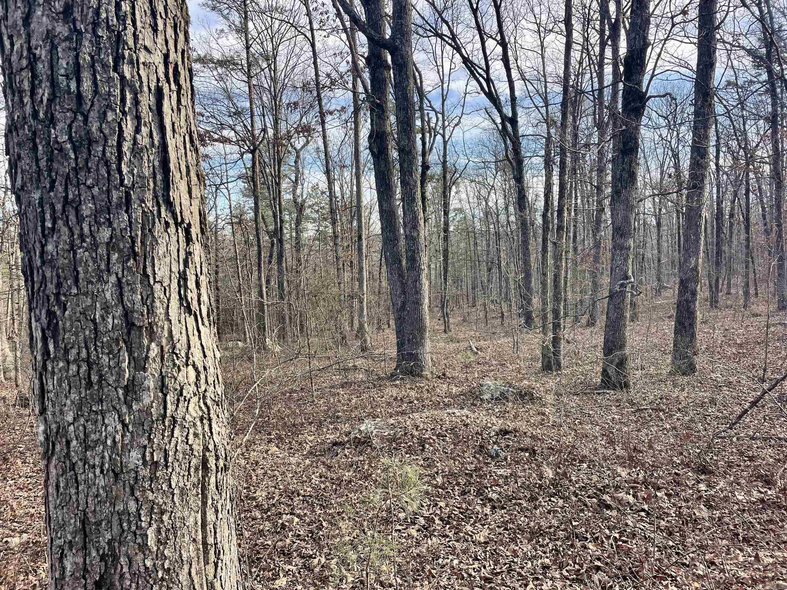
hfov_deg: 67.3
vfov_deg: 53.1
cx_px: 394
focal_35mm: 26
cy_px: 295
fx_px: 591
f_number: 1.6
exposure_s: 1/606
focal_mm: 4.2
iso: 32
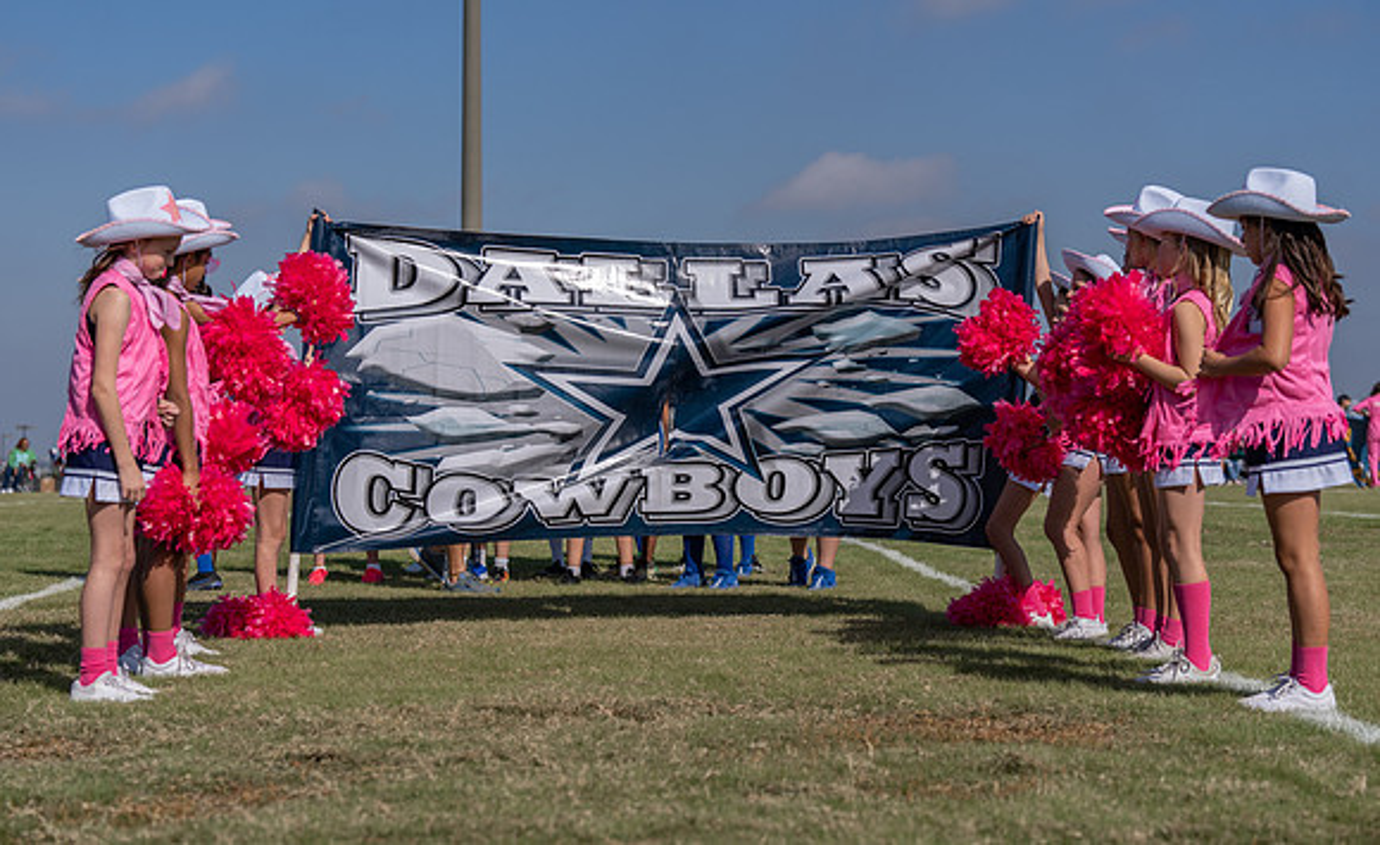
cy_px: 455
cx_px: 682
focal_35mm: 74
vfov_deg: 17.4
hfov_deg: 28.1
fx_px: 2758
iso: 125
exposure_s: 1/3200
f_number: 4
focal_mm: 70
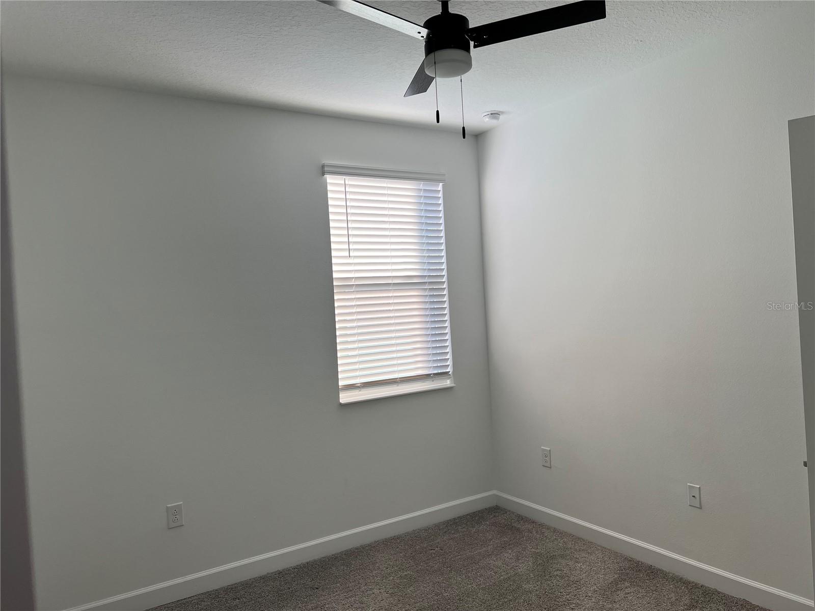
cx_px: 408
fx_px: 612
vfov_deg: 53.1
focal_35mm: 26
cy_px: 306
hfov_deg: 67.3
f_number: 1.5
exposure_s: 1/181
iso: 50
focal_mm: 5.7
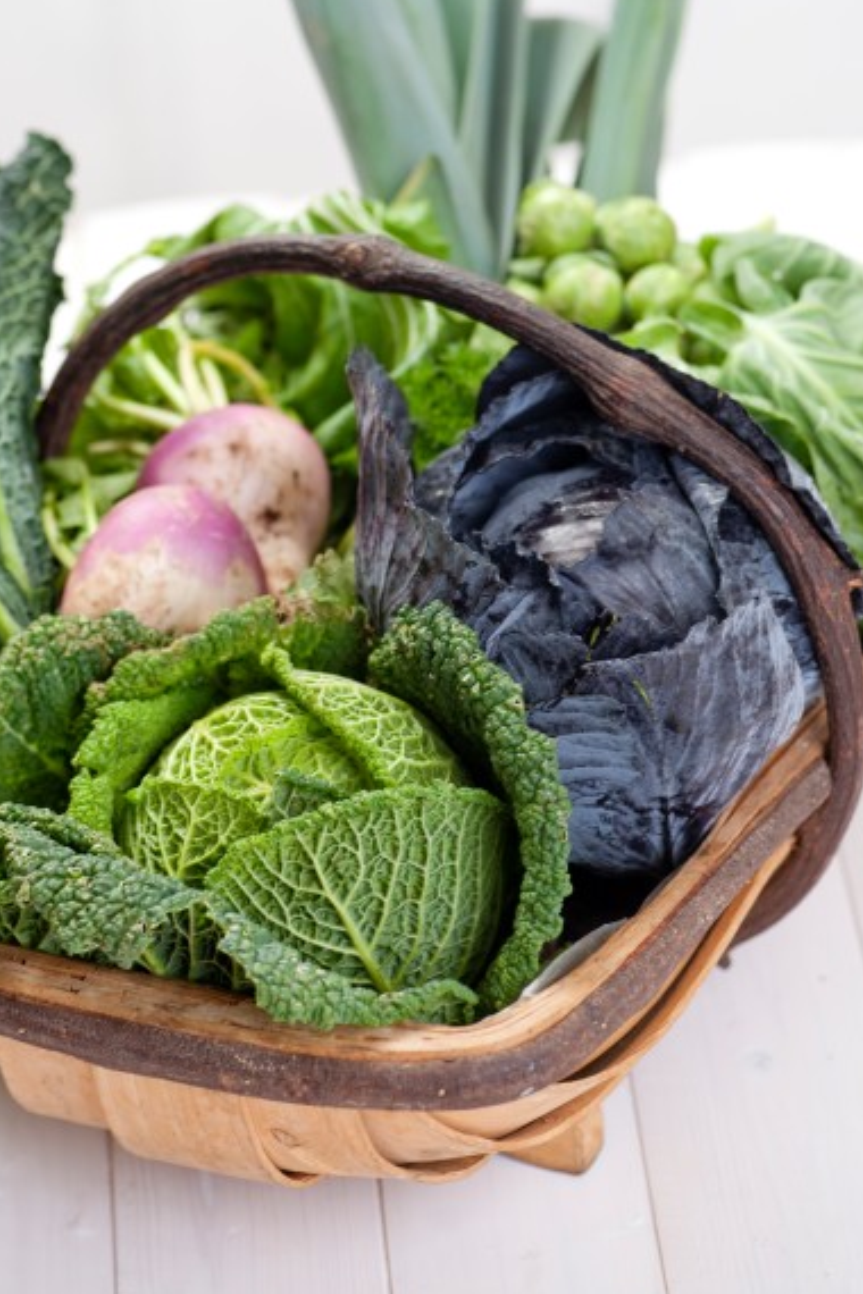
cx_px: 391
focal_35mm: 139
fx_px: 4998
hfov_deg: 9.9
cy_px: 533
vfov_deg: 14.8
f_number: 5.6
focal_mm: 110
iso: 100
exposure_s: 1/100
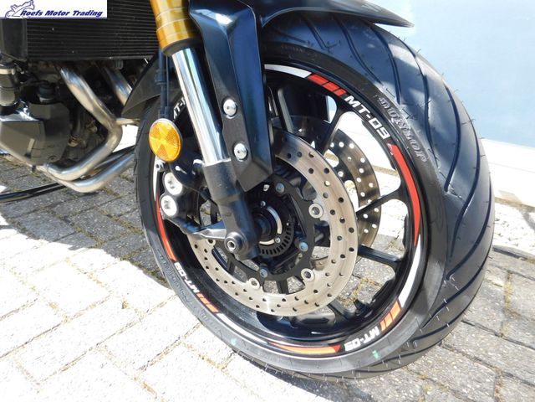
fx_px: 371
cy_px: 201
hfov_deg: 71.6
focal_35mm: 24
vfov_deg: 56.8
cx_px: 268
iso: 125
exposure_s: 1/200
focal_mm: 4.1
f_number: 3
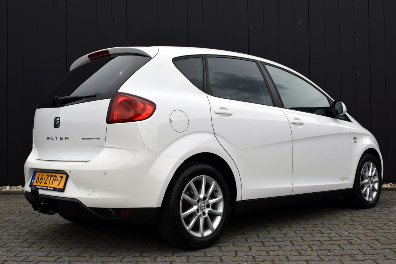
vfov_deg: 31.9
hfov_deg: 46.4
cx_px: 198
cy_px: 132
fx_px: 462
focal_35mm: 42
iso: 200
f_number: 9
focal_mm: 28
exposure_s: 1/320
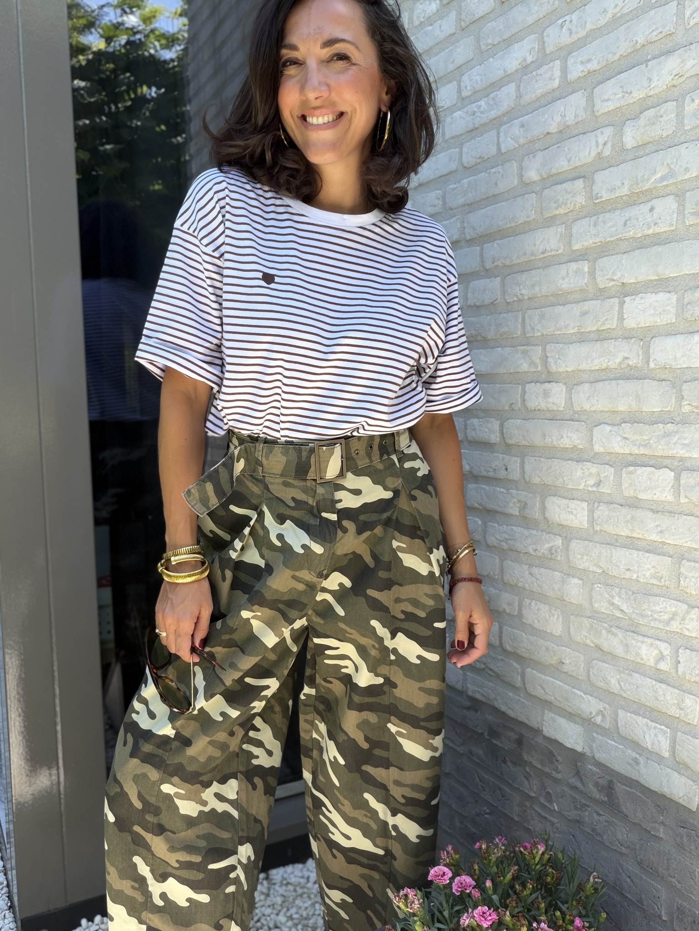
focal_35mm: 30
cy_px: 466
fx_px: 808
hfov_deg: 46.8
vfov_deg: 60.0
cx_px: 350
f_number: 1.9
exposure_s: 1/230
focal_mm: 2.71
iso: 25
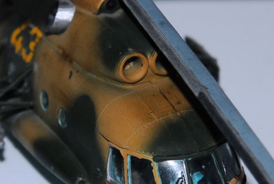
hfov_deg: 8.4
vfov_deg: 5.6
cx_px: 84
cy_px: 97
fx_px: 1874
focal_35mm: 246
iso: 400
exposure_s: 1/30
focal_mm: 100
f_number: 8
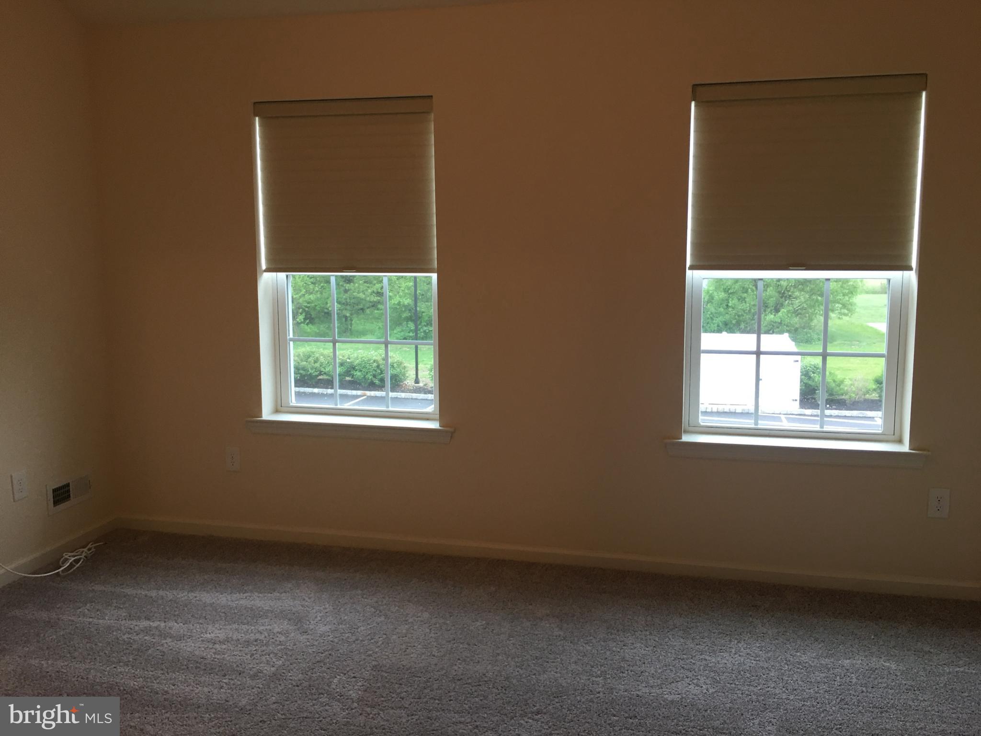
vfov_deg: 48.2
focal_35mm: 29
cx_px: 490
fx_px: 822
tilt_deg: -4.9
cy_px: 368
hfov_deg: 61.7
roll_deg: +0.4
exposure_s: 1/15
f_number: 2.2
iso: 32
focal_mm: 4.15
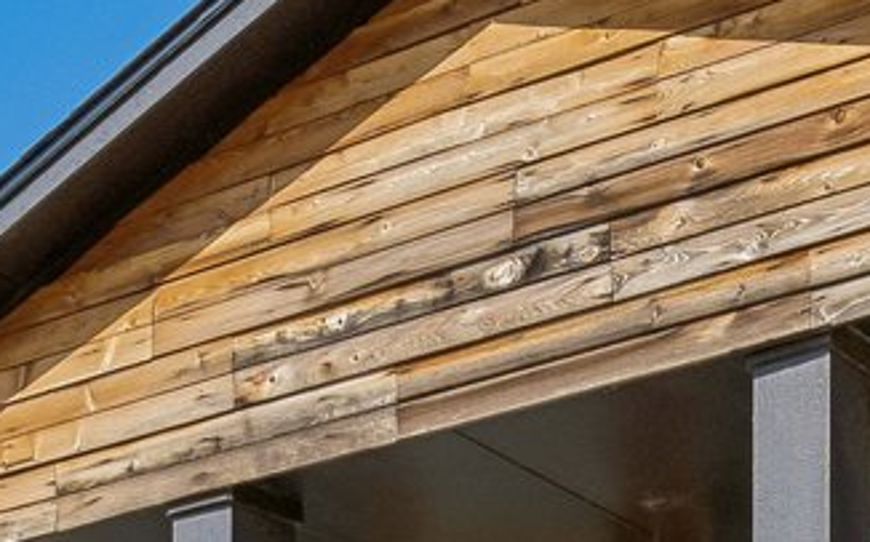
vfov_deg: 9.9
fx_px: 2582
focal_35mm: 109
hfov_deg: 18.1
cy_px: 1454
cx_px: 1054
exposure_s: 1/800
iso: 200
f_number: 8
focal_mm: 17
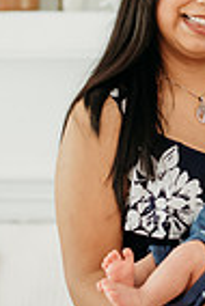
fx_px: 1346
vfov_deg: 12.9
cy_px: 73
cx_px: 319
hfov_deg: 8.5
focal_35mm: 158
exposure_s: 1/160
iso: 1600
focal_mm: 50
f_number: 2.2
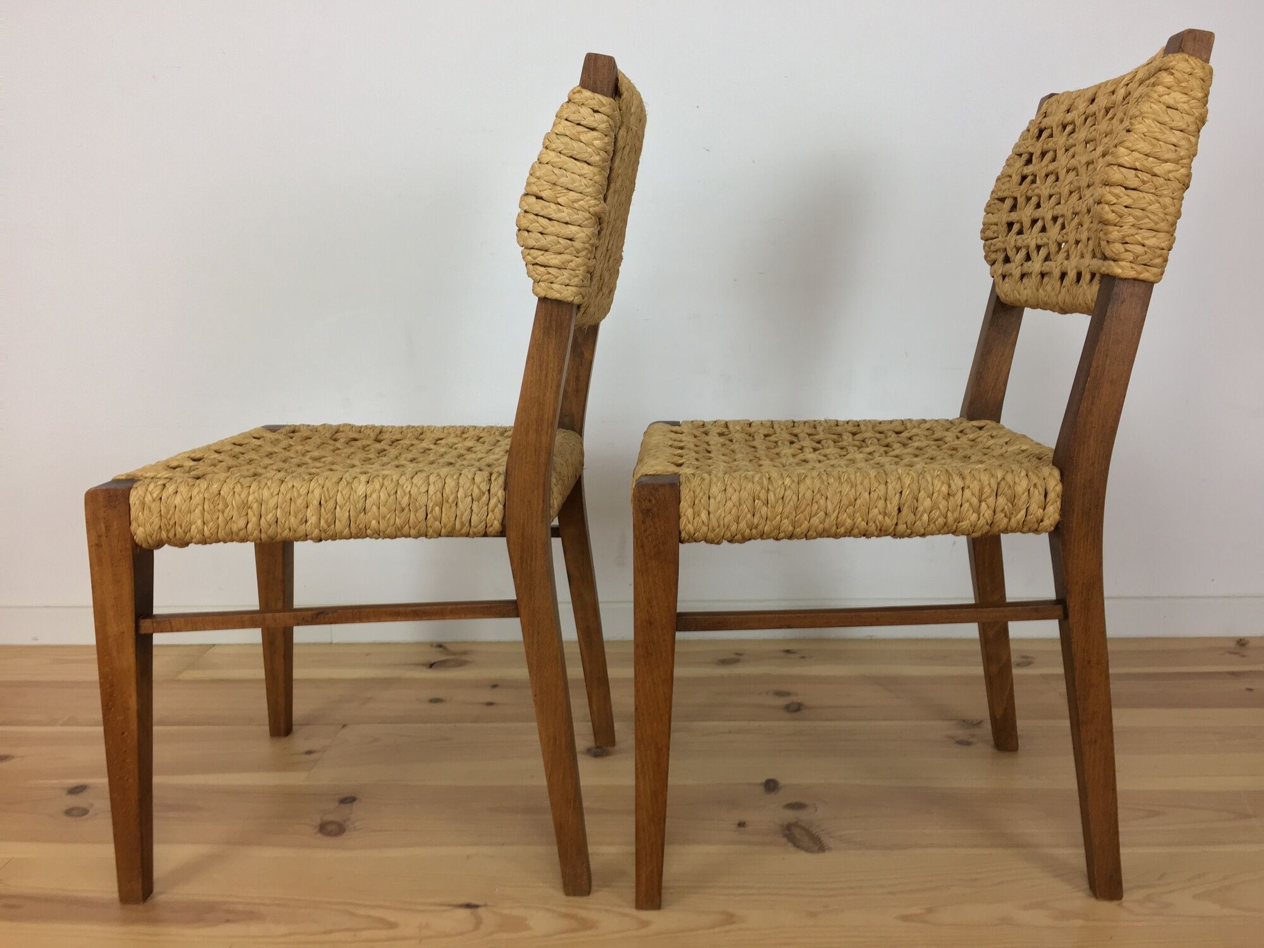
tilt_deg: -9.5
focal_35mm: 29
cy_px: 474
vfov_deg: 48.2
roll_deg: +1.3
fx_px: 1059
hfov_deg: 61.7
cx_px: 632
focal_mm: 4.15
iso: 40
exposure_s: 1/33
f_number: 2.2
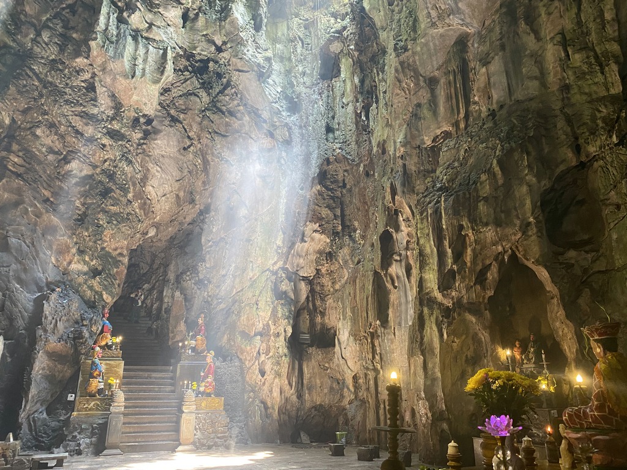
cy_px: 235
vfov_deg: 53.1
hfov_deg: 67.3
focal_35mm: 26
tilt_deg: +18.5
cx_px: 314
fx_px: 471
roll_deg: -0.6
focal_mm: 4.25
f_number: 1.8
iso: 500
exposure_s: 1/50
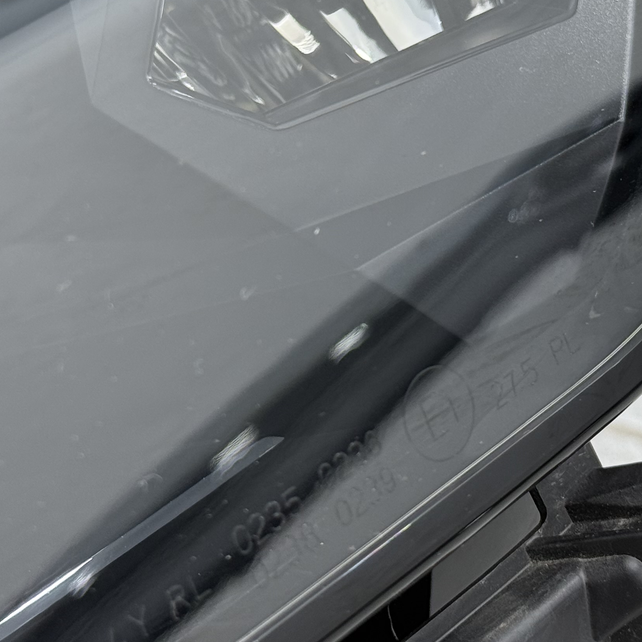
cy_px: 92
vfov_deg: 16.6
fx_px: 2182
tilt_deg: -35.6
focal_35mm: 104
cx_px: 341
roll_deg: -5.5
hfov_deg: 16.7
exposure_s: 1/100
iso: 64
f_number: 1.78
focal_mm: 6.76
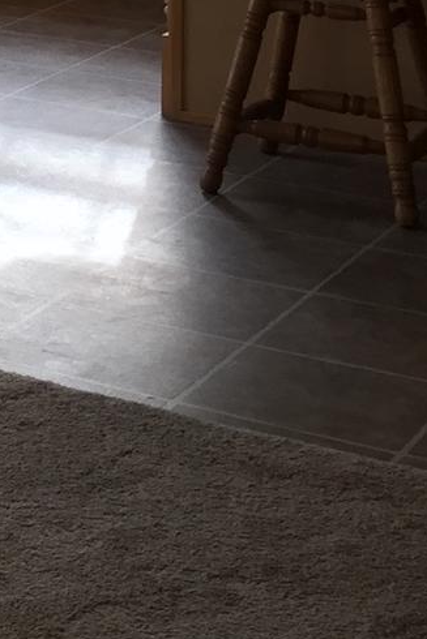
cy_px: -347
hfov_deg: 9.4
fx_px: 2240
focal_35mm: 126
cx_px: -672
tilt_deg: -2.2
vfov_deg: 15.0
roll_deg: -0.4
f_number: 2.2
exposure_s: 1/60
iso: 32
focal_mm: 4.15
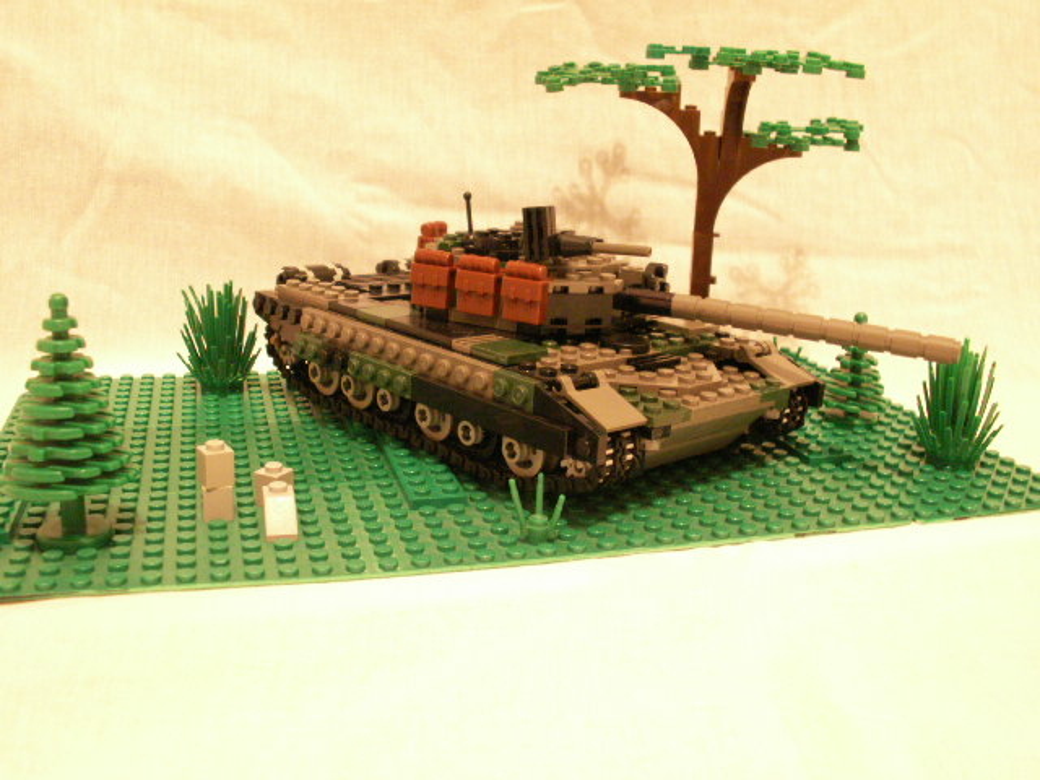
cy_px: 390
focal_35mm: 35
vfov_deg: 40.7
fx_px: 1052
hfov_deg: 52.6
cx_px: 520
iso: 160
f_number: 2.8
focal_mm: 5.86
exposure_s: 1/2
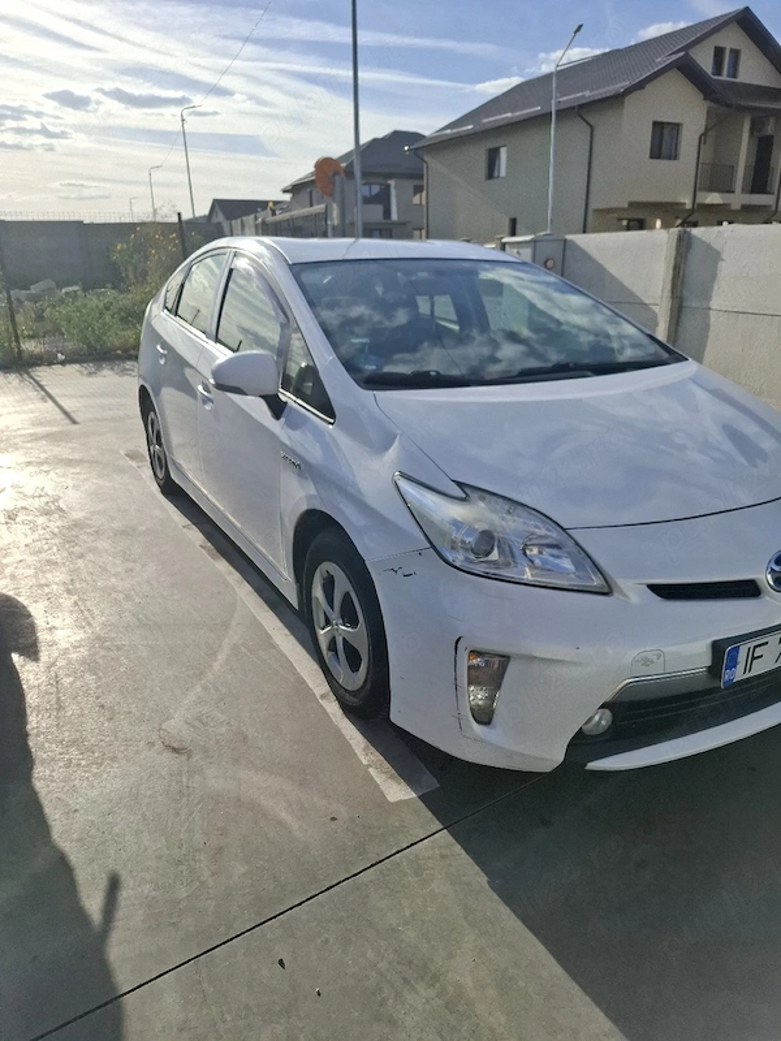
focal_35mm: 23
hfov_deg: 58.9
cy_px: 520
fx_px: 692
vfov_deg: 73.9
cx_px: 390
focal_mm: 5.54
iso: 50
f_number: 1.8
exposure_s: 1/5000
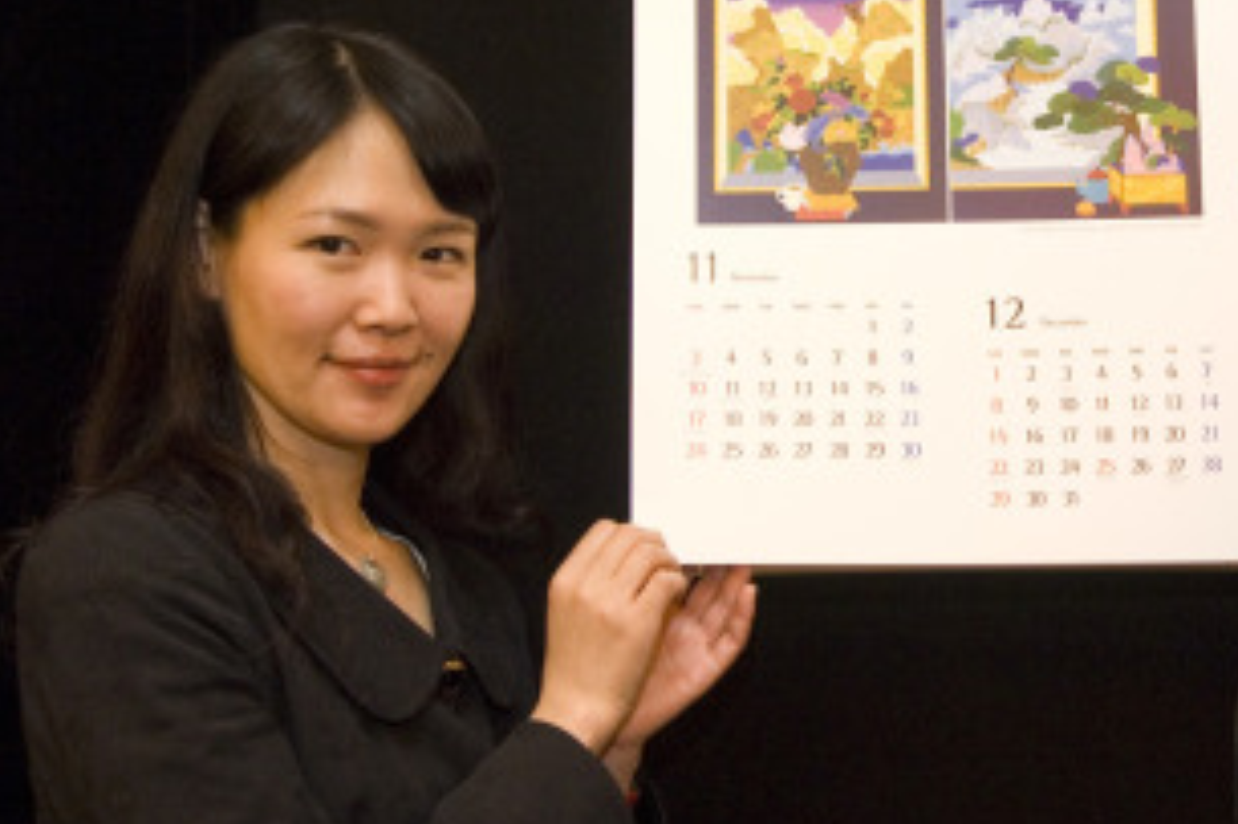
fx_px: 2853
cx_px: 950
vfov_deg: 16.4
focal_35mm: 83
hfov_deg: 24.2
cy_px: 319
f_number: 3.2
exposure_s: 1/60
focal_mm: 26
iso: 400
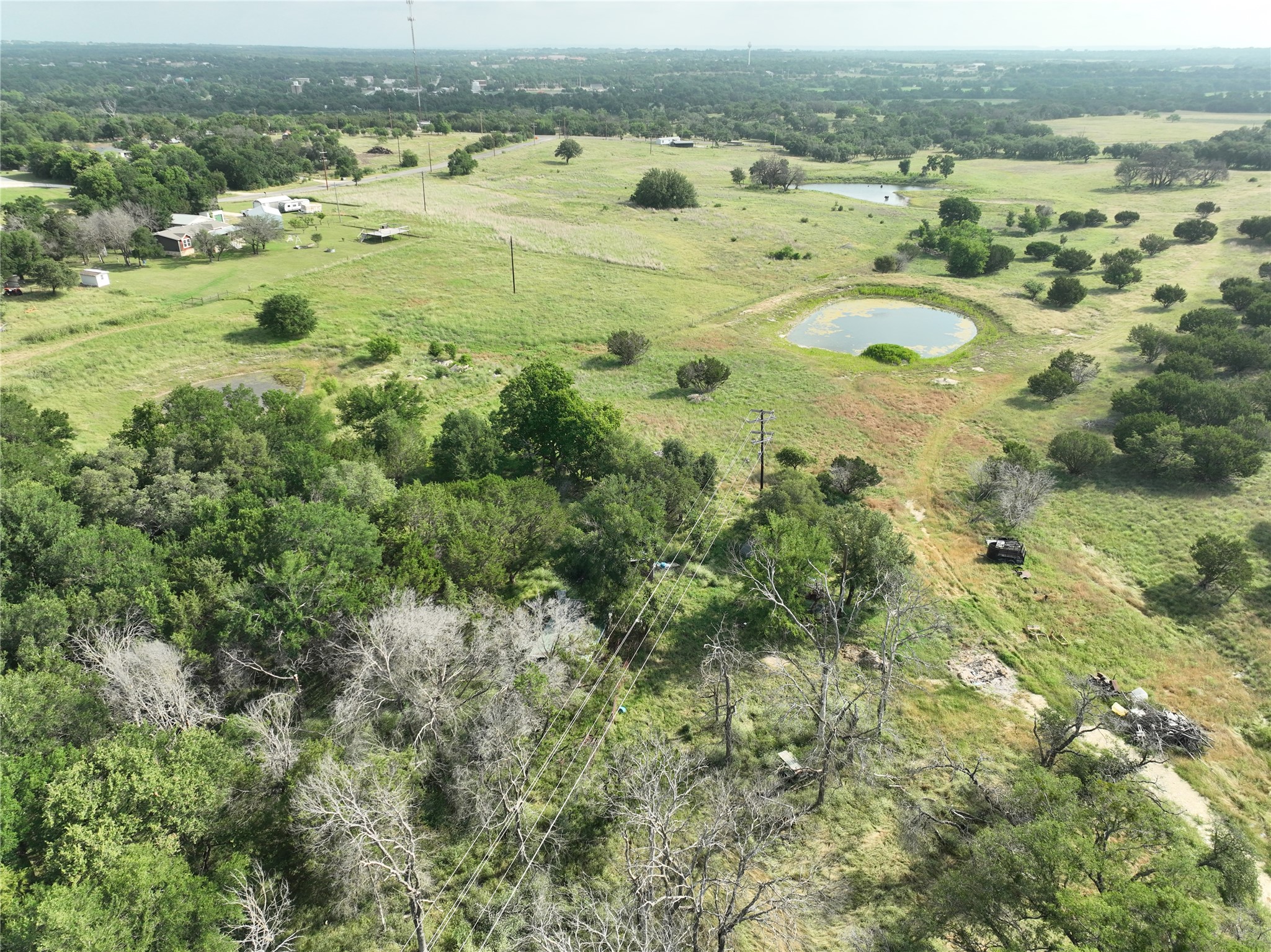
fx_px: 881
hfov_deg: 71.6
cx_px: 636
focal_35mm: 24
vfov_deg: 56.8
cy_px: 476
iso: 300
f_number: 2.8
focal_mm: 12.29
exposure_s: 1/1600
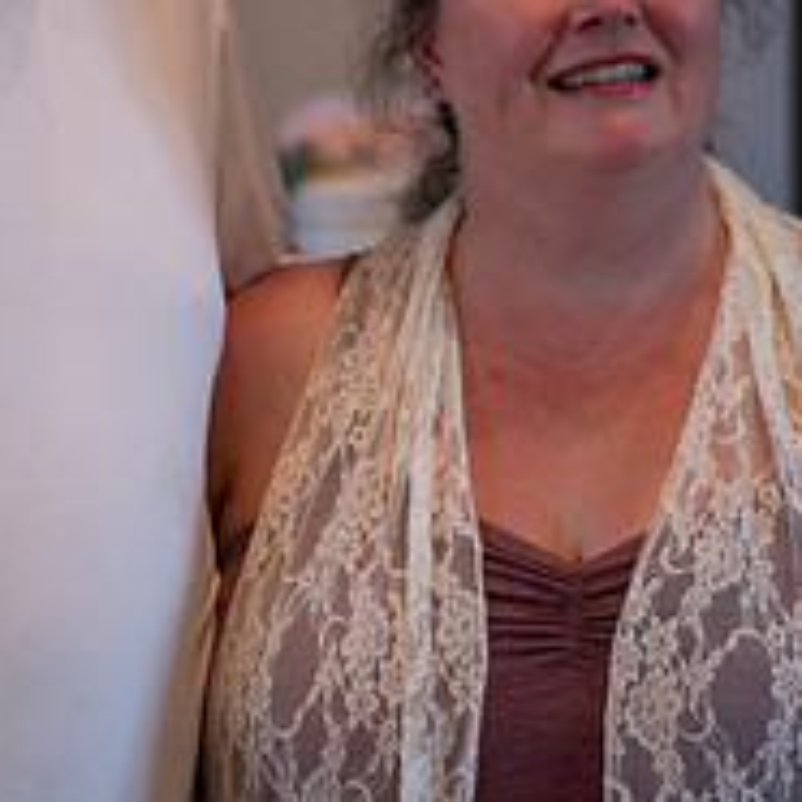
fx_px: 4037
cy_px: 69
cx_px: 263
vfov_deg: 11.3
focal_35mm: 154
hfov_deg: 11.3
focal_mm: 50
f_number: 1.8
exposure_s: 1/80
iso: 220
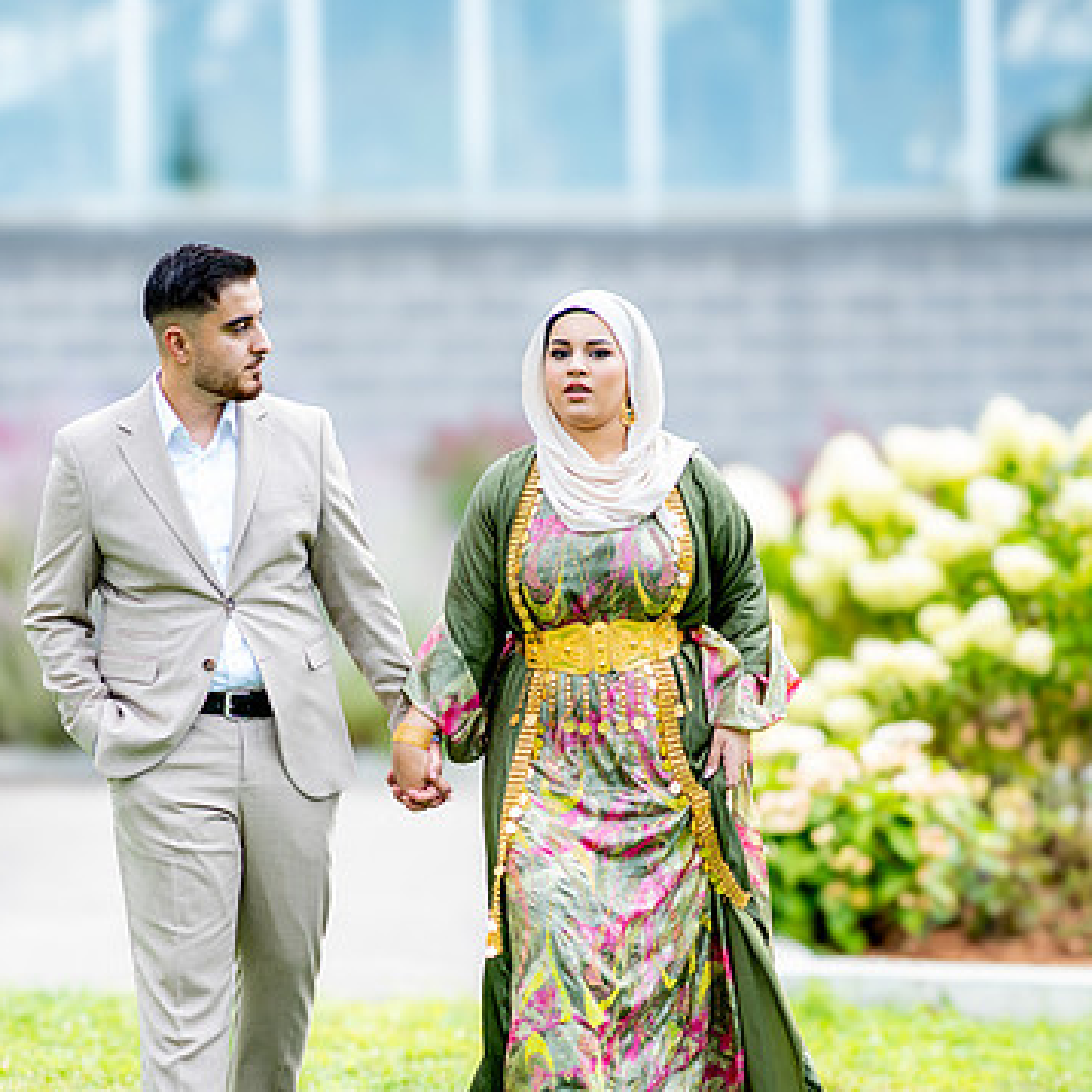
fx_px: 4711
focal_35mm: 132
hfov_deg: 13.2
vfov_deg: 13.2
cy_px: 611
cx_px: 438
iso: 100
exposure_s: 1/2500
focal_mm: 85
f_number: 1.4
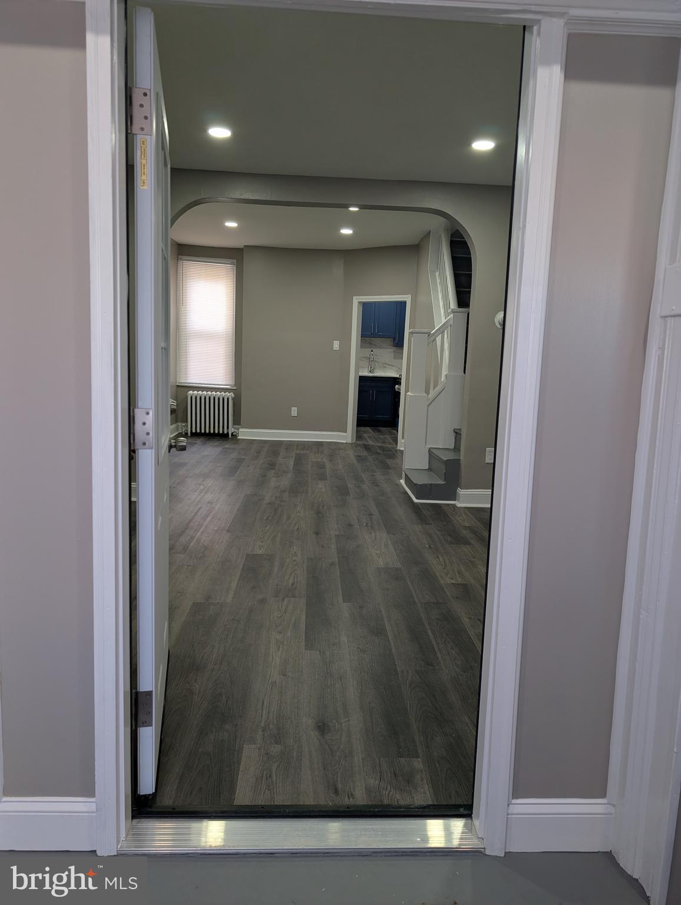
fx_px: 628
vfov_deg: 71.5
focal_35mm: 24
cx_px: 340
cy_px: 452
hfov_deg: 56.9
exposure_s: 1/120
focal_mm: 6.9
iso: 141
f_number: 1.68
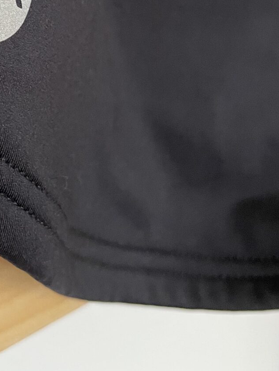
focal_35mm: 63
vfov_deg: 28.6
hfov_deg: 21.8
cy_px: -10
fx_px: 677
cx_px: -45
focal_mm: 4.2
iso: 400
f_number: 1.6
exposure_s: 1/60
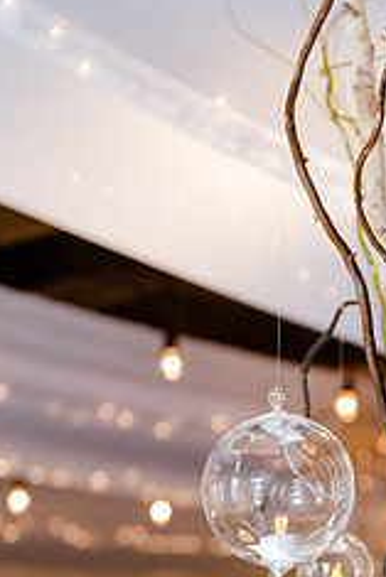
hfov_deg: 11.9
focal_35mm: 115
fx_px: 1847
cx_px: 344
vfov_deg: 17.5
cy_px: 543
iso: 2000
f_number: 2.8
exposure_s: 1/500
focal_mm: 60
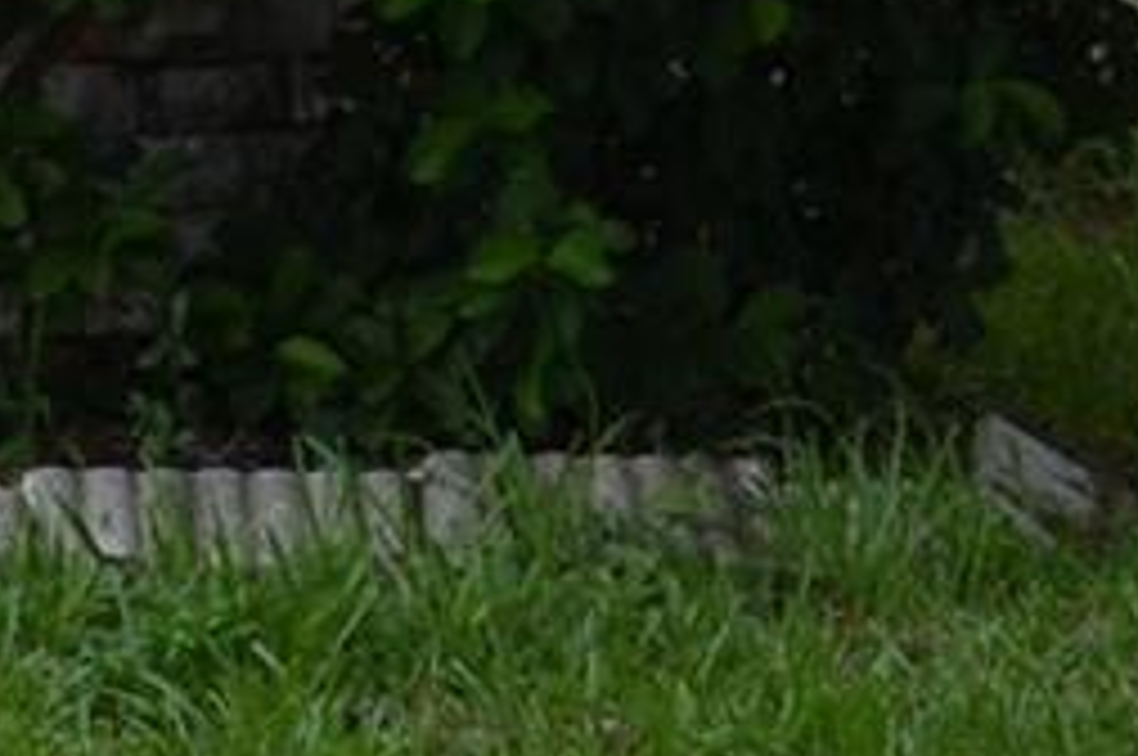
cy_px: -1269
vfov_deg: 4.4
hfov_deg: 6.8
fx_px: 9597
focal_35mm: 304
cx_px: 769
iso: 100
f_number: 6.3
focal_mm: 32
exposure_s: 1/160
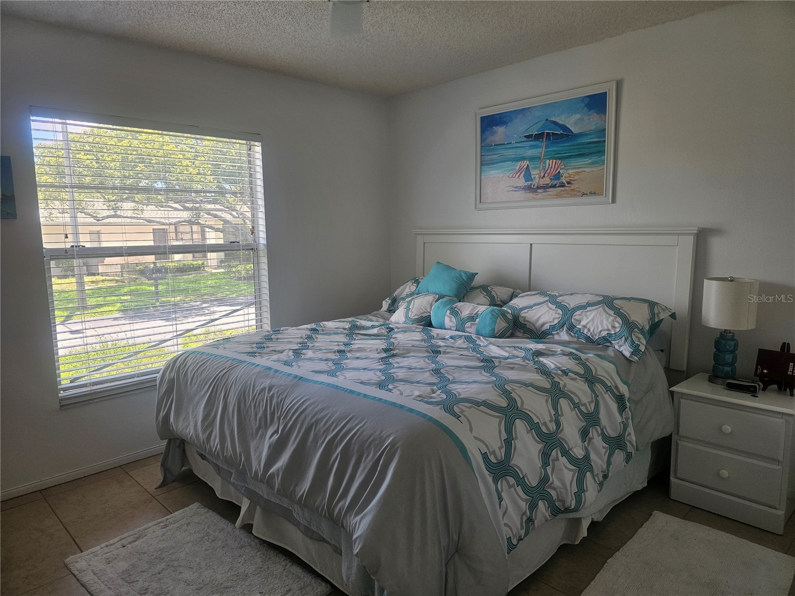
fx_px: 528
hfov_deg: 73.9
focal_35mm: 23
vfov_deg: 58.9
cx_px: 398
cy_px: 298
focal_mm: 6.3
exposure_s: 1/180
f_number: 1.7
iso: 50
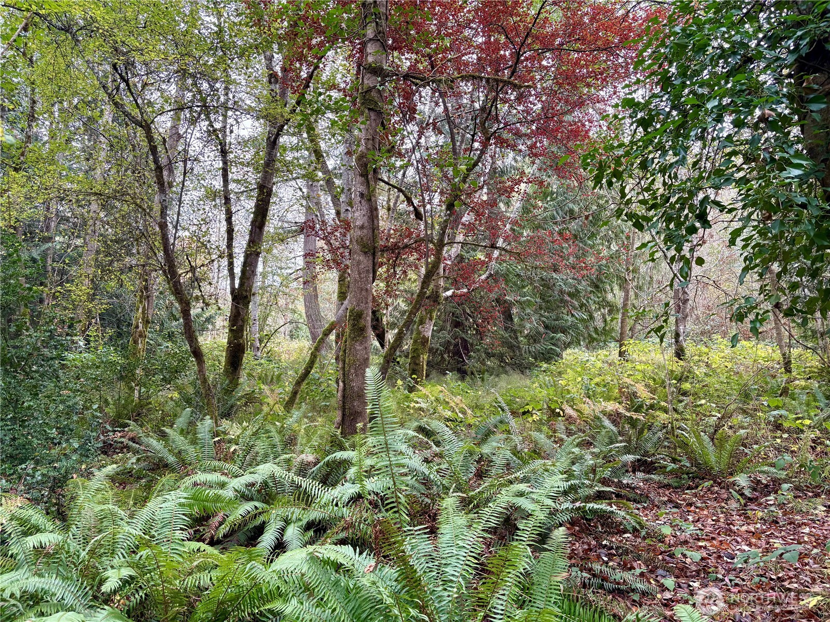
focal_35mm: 26
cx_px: 415
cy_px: 311
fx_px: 623
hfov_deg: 67.3
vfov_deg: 53.1
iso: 125
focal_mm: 5.96
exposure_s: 1/149
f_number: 1.6
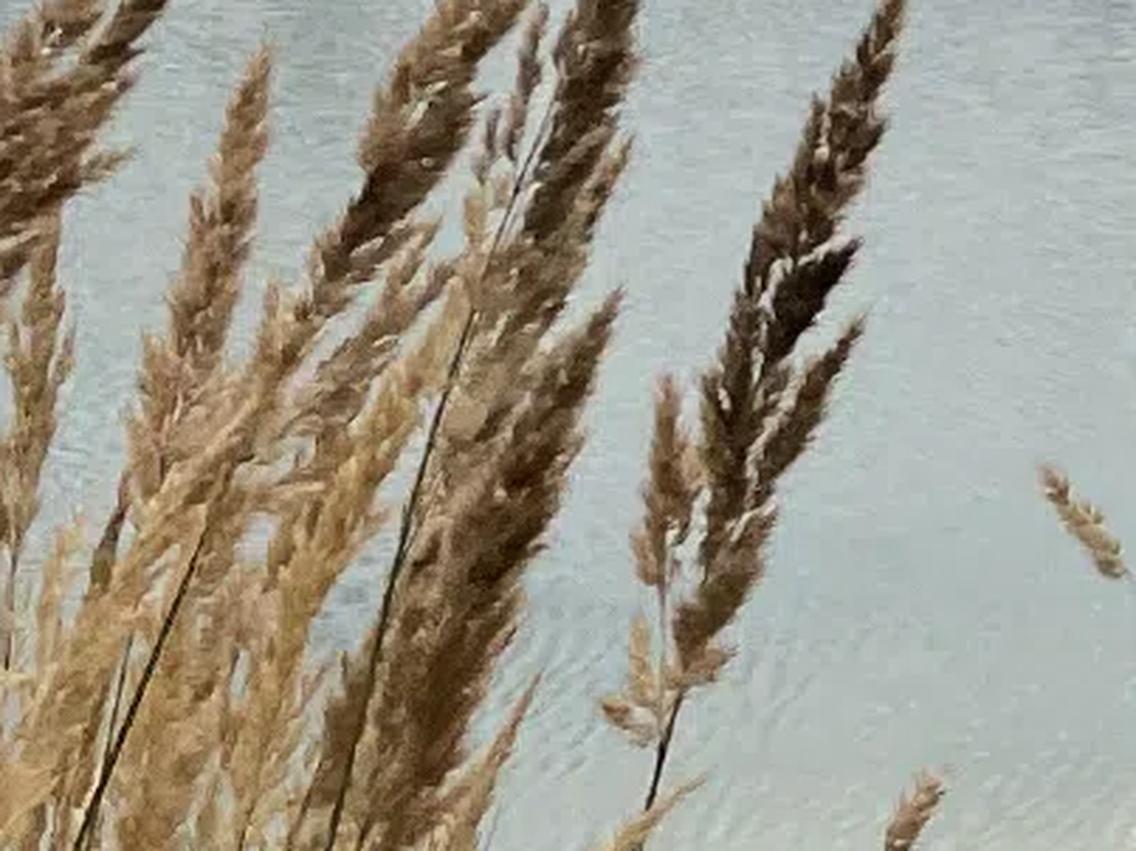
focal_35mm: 155
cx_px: 2523
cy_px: -14
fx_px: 5085
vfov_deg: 9.5
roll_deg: +0.6
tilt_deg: -3.4
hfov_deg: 11.1
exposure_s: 1/2353
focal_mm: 4.2
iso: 32
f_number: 1.6
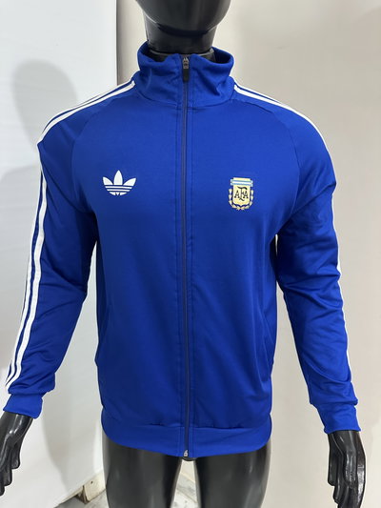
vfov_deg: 71.6
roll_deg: -1.0
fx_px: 352
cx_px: 190
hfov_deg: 56.8
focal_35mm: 24
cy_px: 254
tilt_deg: -13.6
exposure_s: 1/50
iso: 640
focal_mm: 6.86
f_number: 1.78
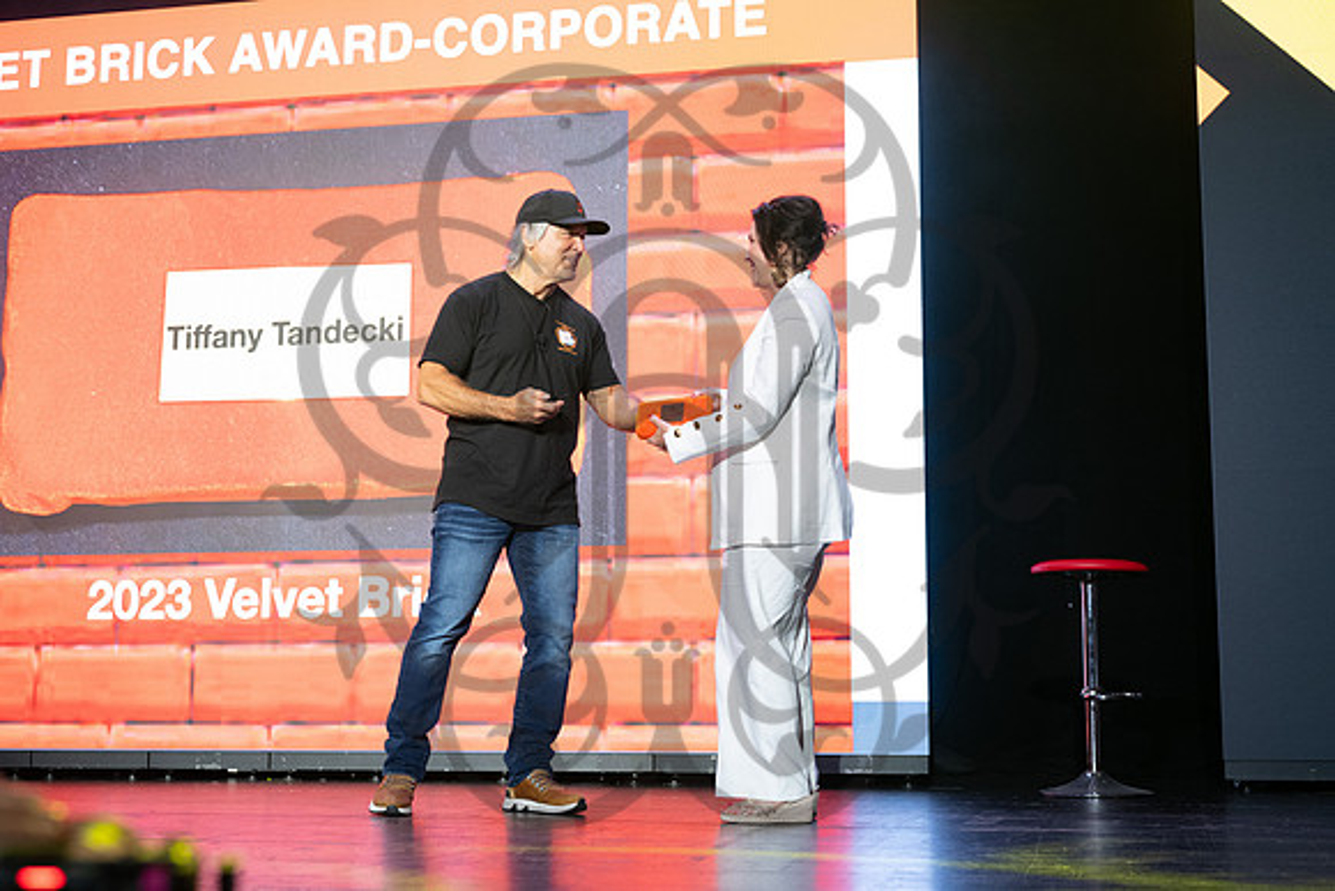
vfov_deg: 27.0
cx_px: 668
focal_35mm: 50
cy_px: 446
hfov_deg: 39.6
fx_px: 1855
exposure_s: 1/125
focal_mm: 50
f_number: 3.5
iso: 1600
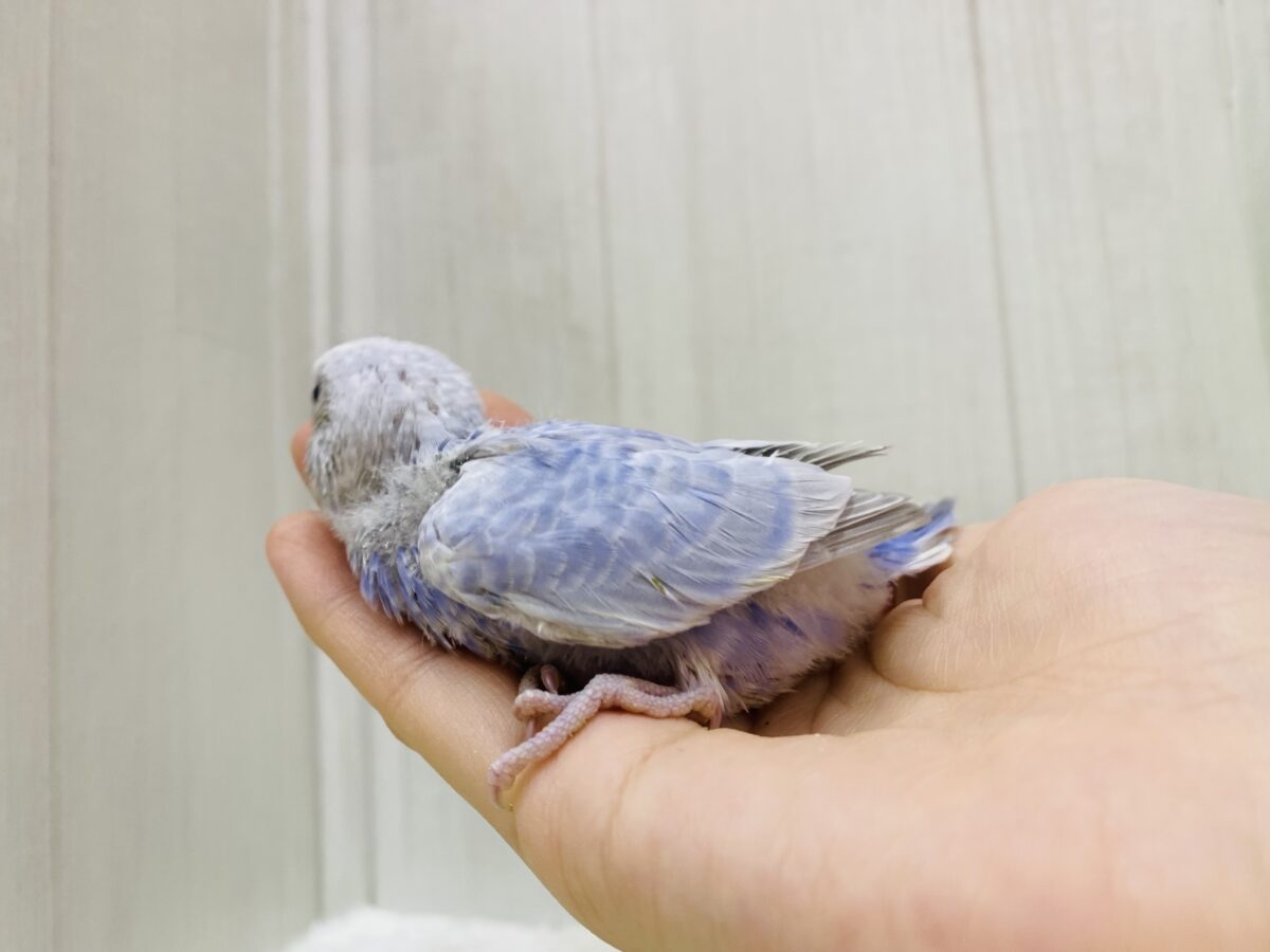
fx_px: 917
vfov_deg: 54.9
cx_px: 635
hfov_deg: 69.4
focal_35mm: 25
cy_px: 476
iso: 100
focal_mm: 4.25
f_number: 1.8
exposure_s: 1/100
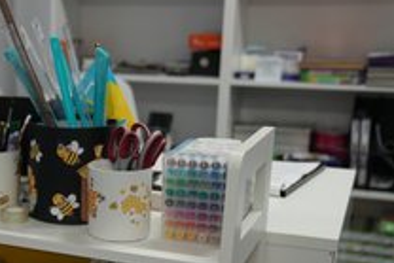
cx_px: 28
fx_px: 778
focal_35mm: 71
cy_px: 202
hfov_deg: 27.3
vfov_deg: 19.1
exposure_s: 1/160
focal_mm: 37
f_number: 2.8
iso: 2000
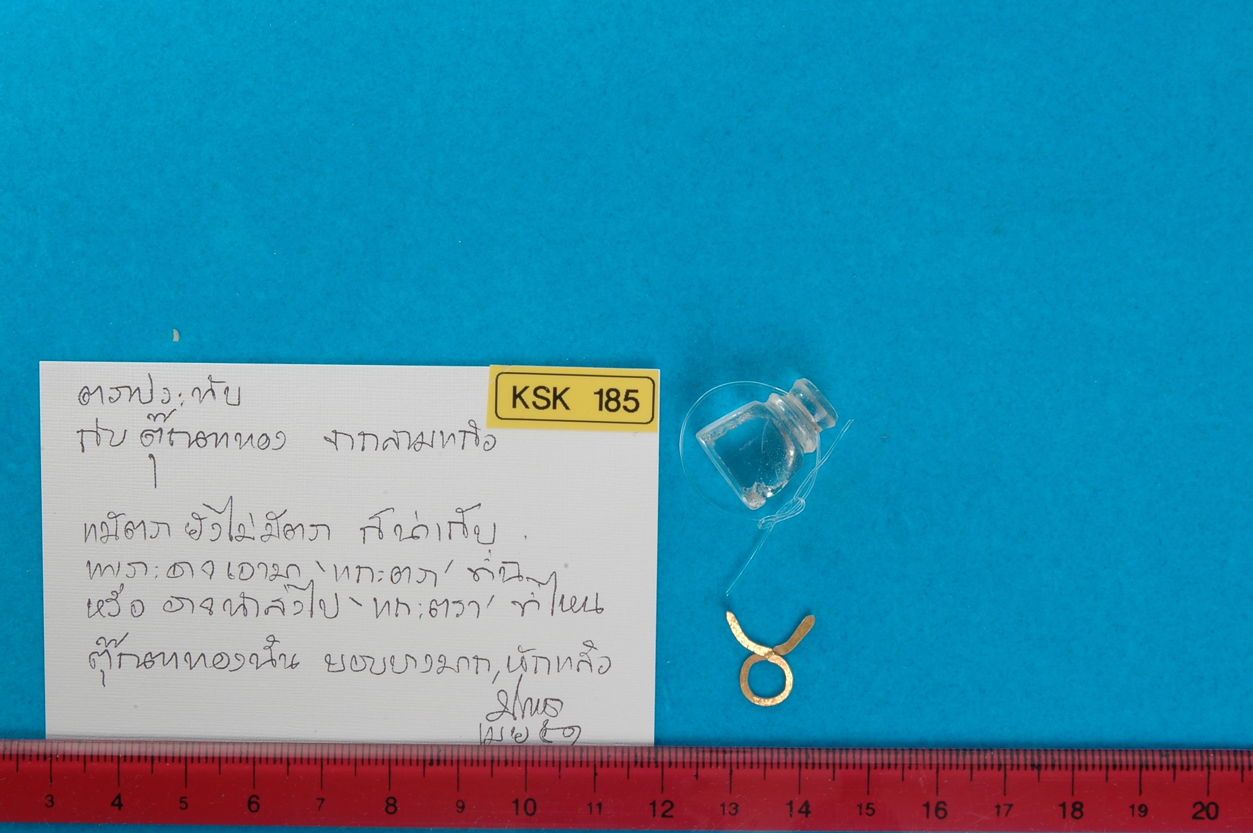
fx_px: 2086
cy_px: 416
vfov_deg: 22.6
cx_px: 626
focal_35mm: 60
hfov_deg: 33.4
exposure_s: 1/60
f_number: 29
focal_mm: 40
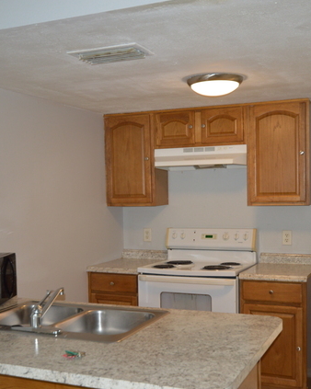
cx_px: 165
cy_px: 218
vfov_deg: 41.1
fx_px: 518
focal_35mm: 45
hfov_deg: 33.4
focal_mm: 18
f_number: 3.5
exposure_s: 1/100
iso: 400
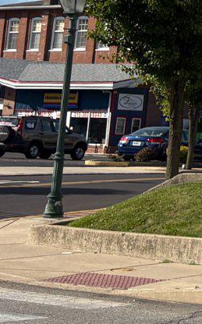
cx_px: 714
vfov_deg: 15.1
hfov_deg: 7.7
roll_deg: -0.8
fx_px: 1199
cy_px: -15
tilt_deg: +8.4
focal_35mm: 136
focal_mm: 5.96
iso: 50
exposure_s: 1/3831
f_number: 1.6
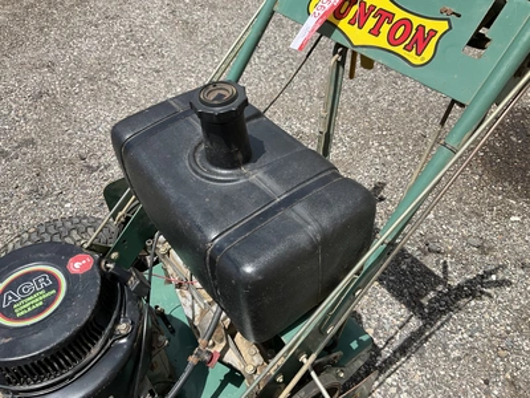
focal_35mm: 29
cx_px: 265
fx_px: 444
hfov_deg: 61.7
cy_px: 199
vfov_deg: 48.2
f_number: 1.8
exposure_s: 1/1730
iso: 25
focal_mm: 3
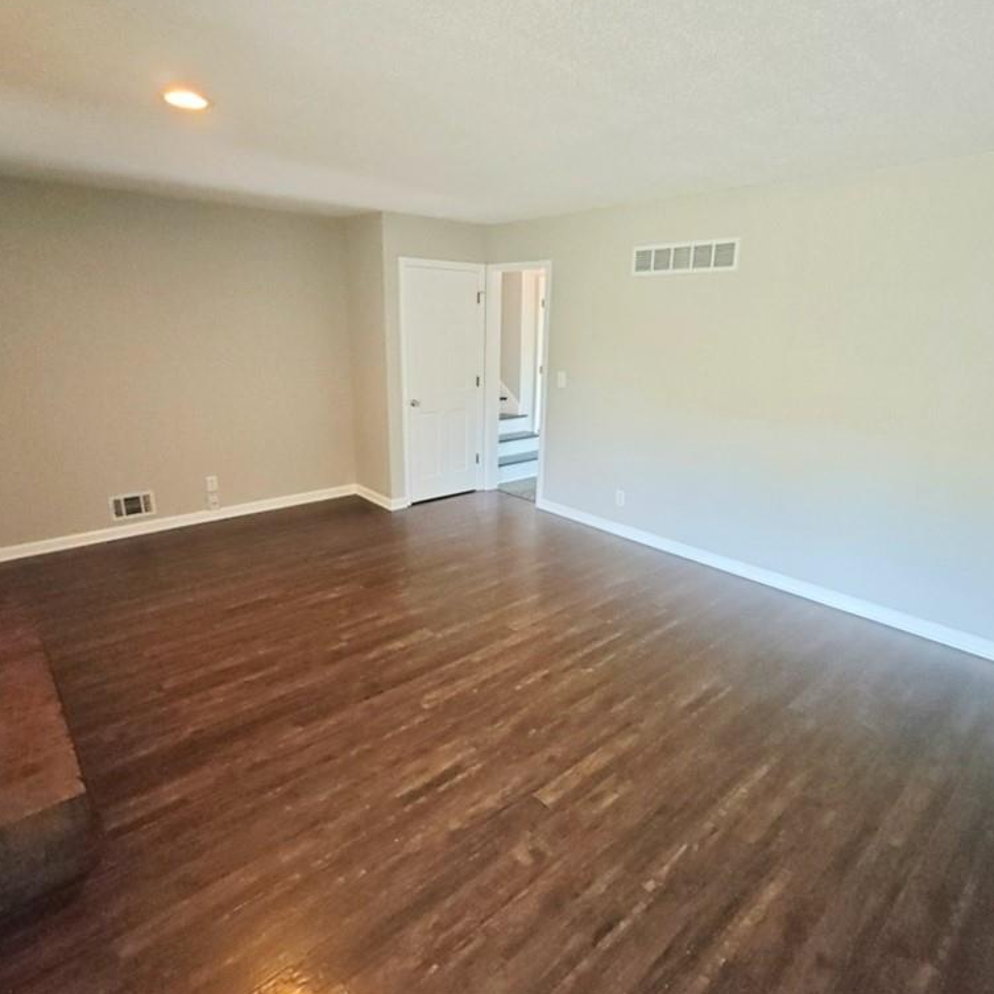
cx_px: 508
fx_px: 585
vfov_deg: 80.7
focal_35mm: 18
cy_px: 493
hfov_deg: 80.7
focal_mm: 2.3
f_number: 2
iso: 1000
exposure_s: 1/120
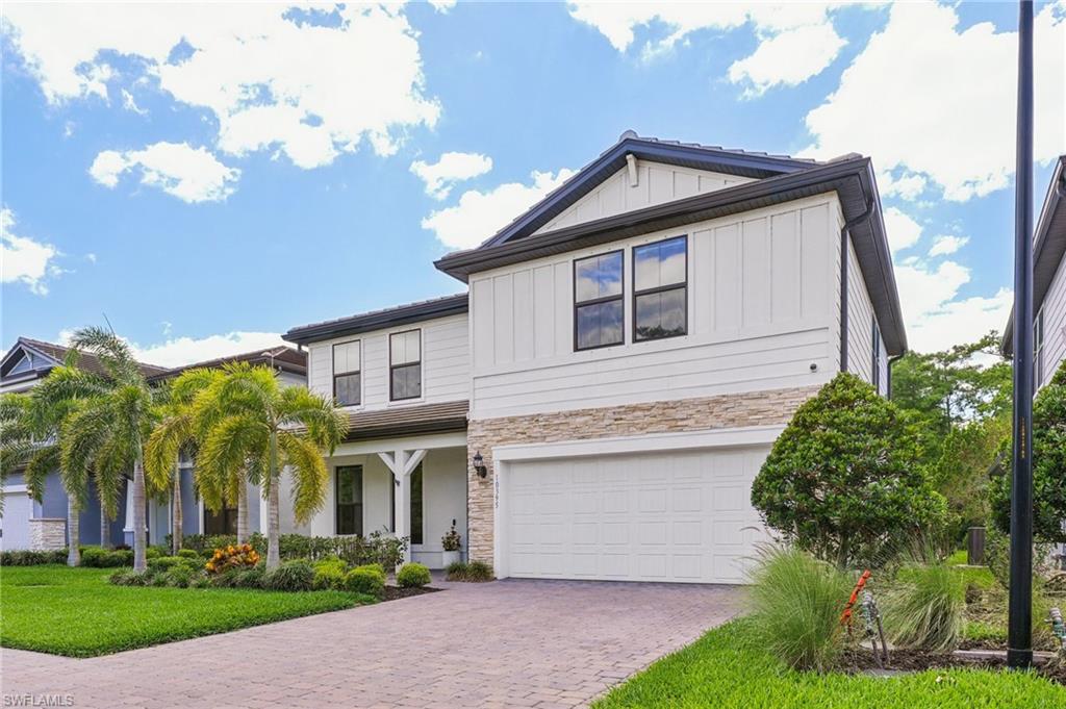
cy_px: 354
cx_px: 533
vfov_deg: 59.4
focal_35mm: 21
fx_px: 621
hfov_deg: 81.2
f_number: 8
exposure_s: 1/125
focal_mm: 14
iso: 50
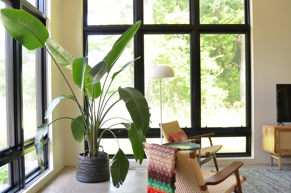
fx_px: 290
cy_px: 96
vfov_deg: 36.7
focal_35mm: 36
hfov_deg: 53.2
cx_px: 146
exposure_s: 1/200
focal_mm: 24
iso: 800
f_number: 2.8
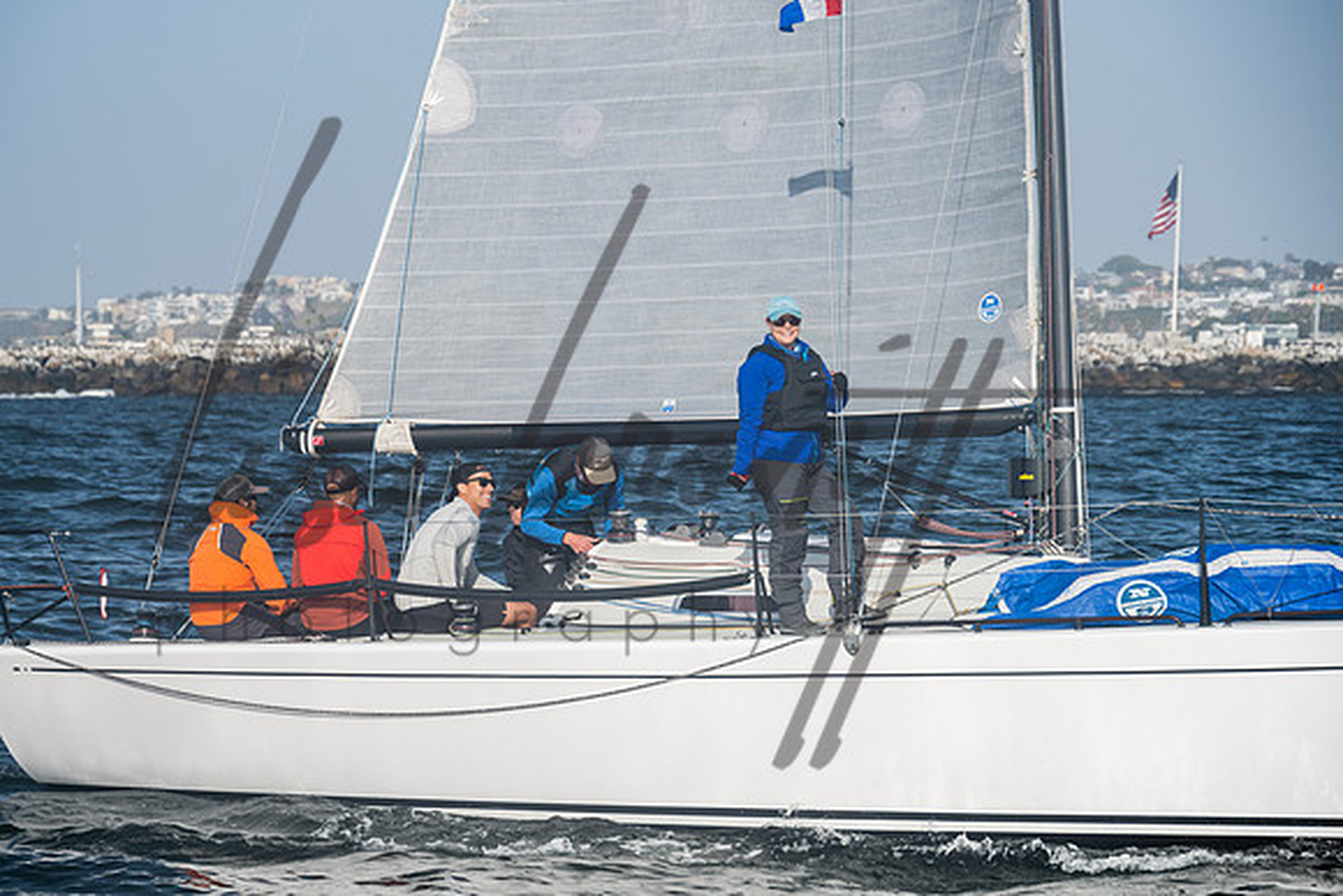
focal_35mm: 142
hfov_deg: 14.5
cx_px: 618
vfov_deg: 9.7
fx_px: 5295
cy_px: 420
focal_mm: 130
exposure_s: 1/640
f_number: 6.3
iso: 200
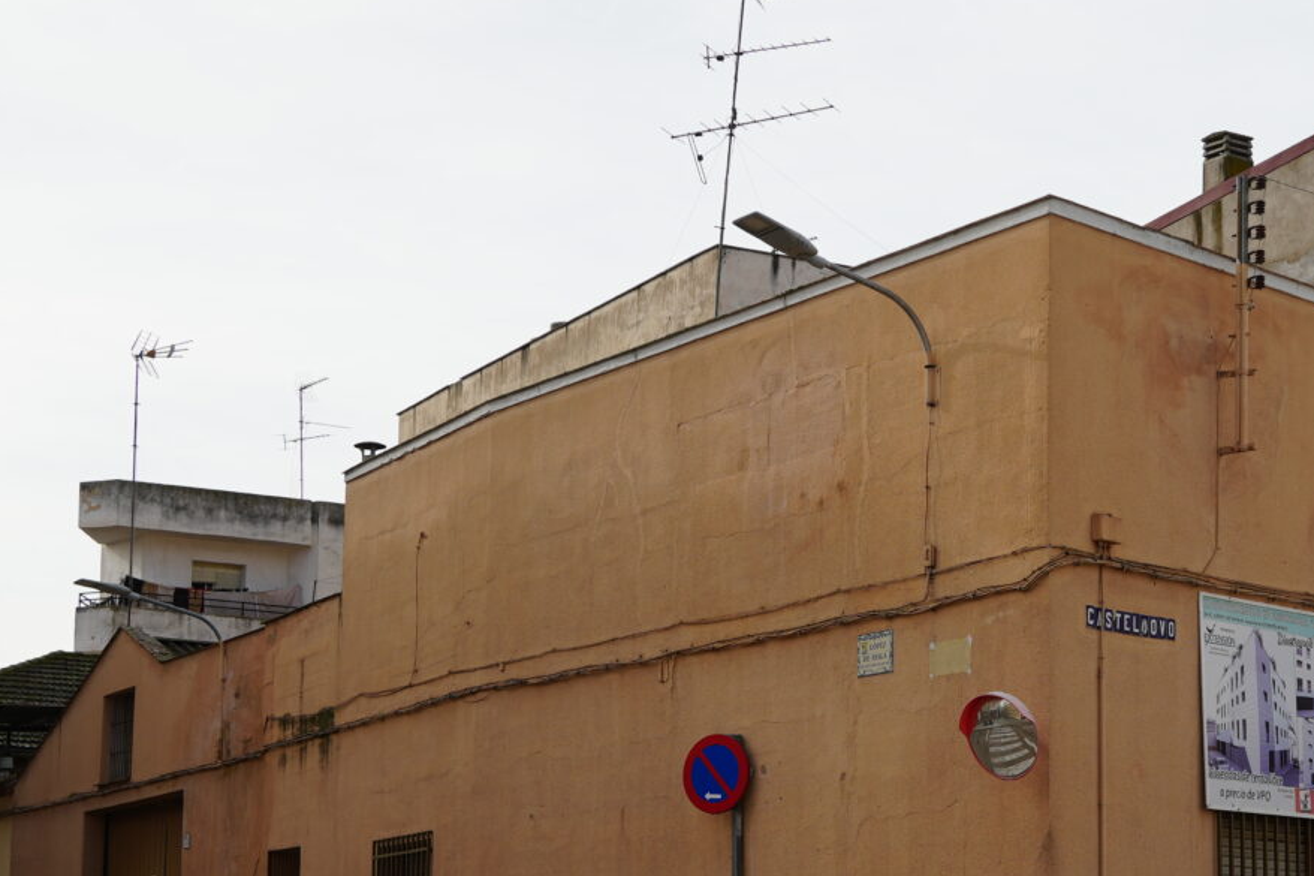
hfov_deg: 23.8
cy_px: 630
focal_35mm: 84
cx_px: 1049
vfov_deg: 16.2
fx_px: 3065
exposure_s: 1/500
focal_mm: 36
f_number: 5
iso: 100
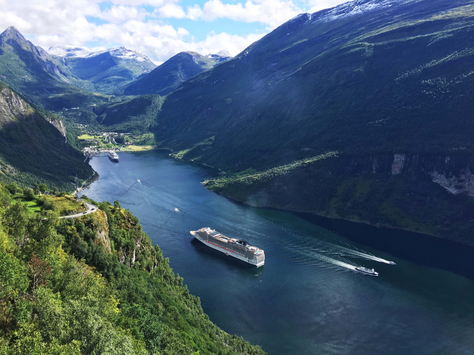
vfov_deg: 48.2
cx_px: 237
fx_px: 397
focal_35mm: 29
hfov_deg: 61.7
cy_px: 178
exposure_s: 1/754
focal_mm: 4.15
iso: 25
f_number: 2.2
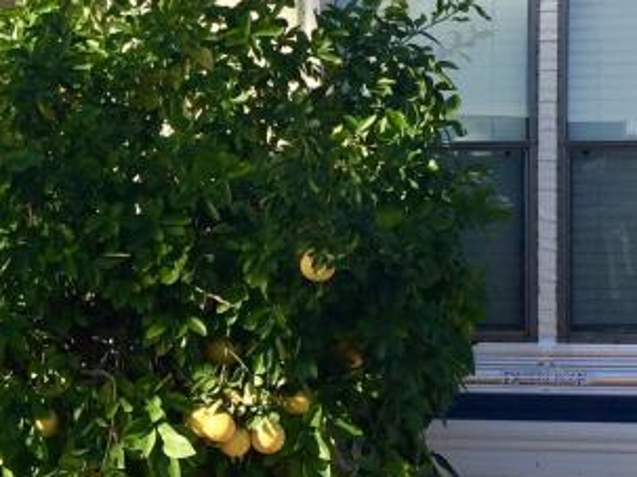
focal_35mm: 98
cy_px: 286
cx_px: 15
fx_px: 1803
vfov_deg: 15.1
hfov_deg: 19.5
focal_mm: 4.15
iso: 32
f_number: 2.2
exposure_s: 1/1236
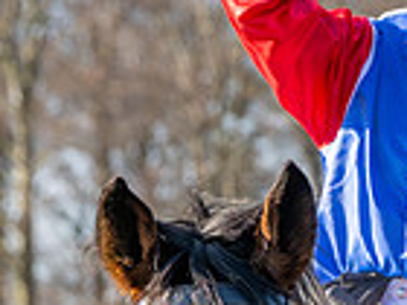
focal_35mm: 594
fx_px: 6984
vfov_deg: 2.5
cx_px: 187
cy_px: 417
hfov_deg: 3.3
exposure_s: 1/1250
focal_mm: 100
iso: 400
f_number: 5
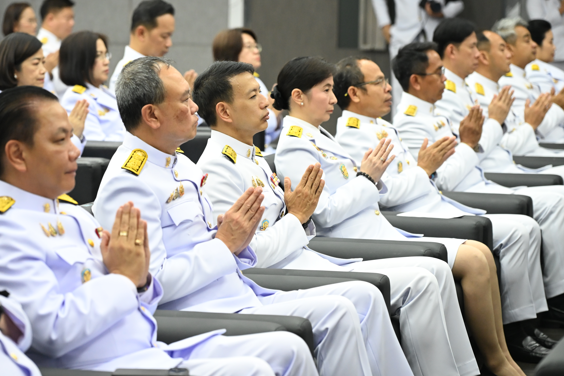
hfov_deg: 13.8
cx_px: 255
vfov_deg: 9.2
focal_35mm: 149
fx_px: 2334
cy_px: 182
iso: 3200
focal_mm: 120
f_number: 4
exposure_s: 1/200
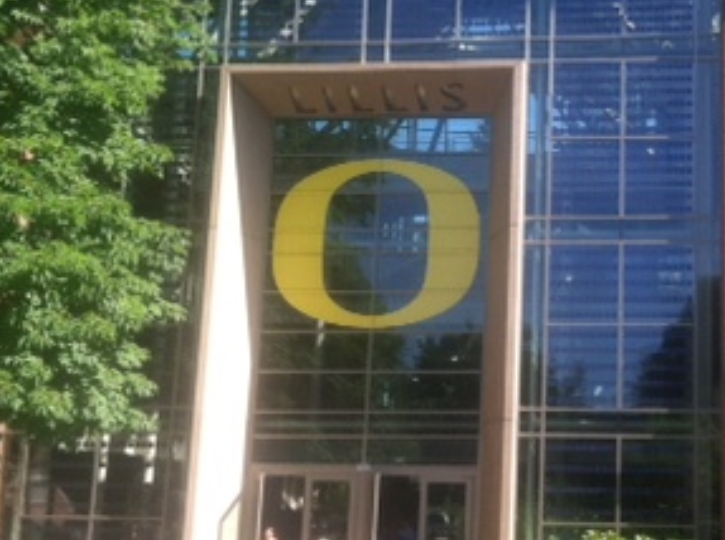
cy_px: 136
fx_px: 1630
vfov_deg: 18.7
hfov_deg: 25.0
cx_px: 470
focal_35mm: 78
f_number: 2.8
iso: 80
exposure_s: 1/390
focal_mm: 3.85
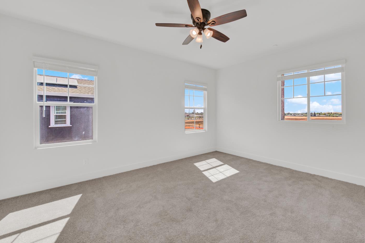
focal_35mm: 15
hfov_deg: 100.3
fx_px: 152
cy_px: 116
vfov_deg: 77.3
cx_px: 194
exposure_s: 1/25
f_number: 14
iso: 100
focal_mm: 14
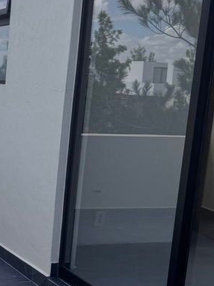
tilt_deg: -10.7
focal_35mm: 75
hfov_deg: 18.1
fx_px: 618
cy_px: 200
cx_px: -74
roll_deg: -3.9
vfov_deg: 25.8
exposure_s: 1/3802
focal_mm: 6.76
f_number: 1.78
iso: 80
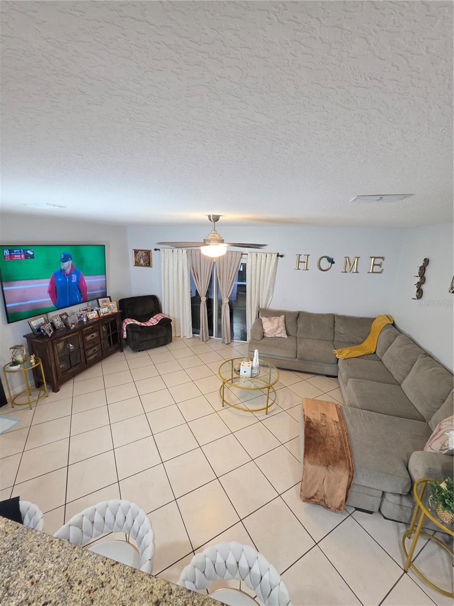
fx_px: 227
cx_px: 227
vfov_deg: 106.2
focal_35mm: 13
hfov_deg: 89.9
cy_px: 303
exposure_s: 1/60
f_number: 1.9
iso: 320
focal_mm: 2.2
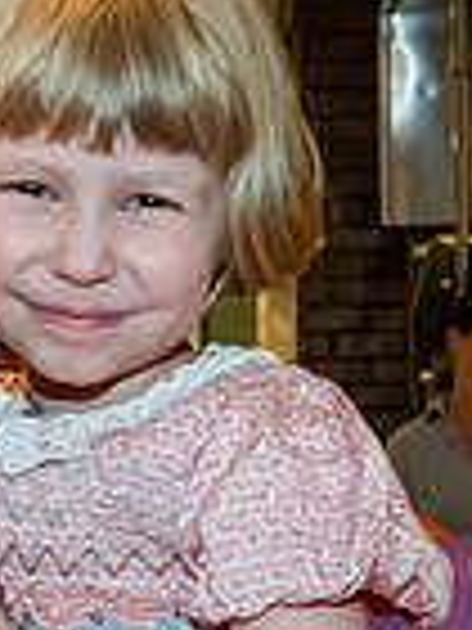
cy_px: 656
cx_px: -171
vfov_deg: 11.4
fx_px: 3109
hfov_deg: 8.5
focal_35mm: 171
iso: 1600
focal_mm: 23
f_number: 4
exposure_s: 1/125
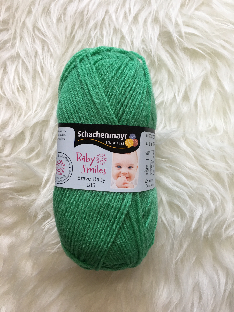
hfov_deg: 48.2
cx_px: 117
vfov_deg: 61.7
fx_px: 261
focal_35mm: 29
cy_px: 156
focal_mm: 4.15
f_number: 2.2
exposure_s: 1/17
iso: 32
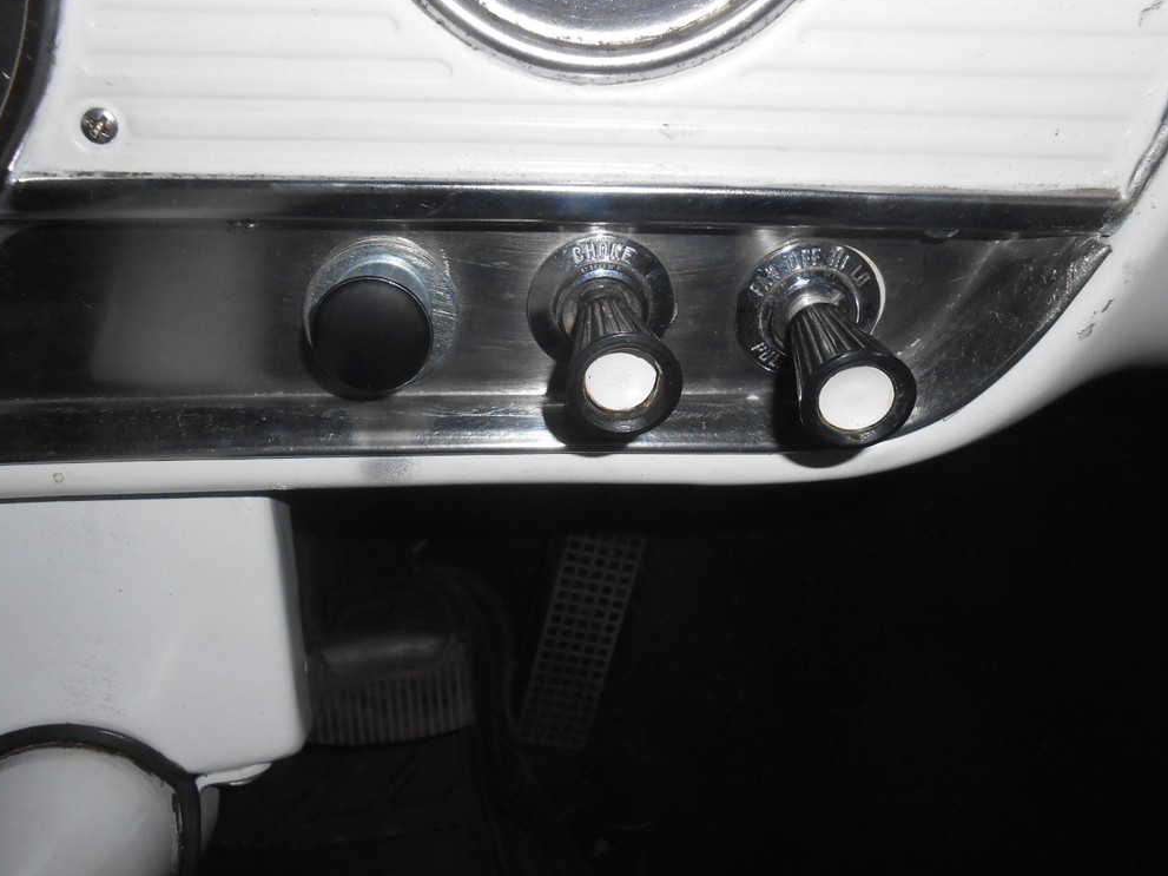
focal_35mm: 28
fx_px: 945
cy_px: 426
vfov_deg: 49.7
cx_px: 544
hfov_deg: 63.4
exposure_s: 1/25
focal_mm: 4.6
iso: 200
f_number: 11.5
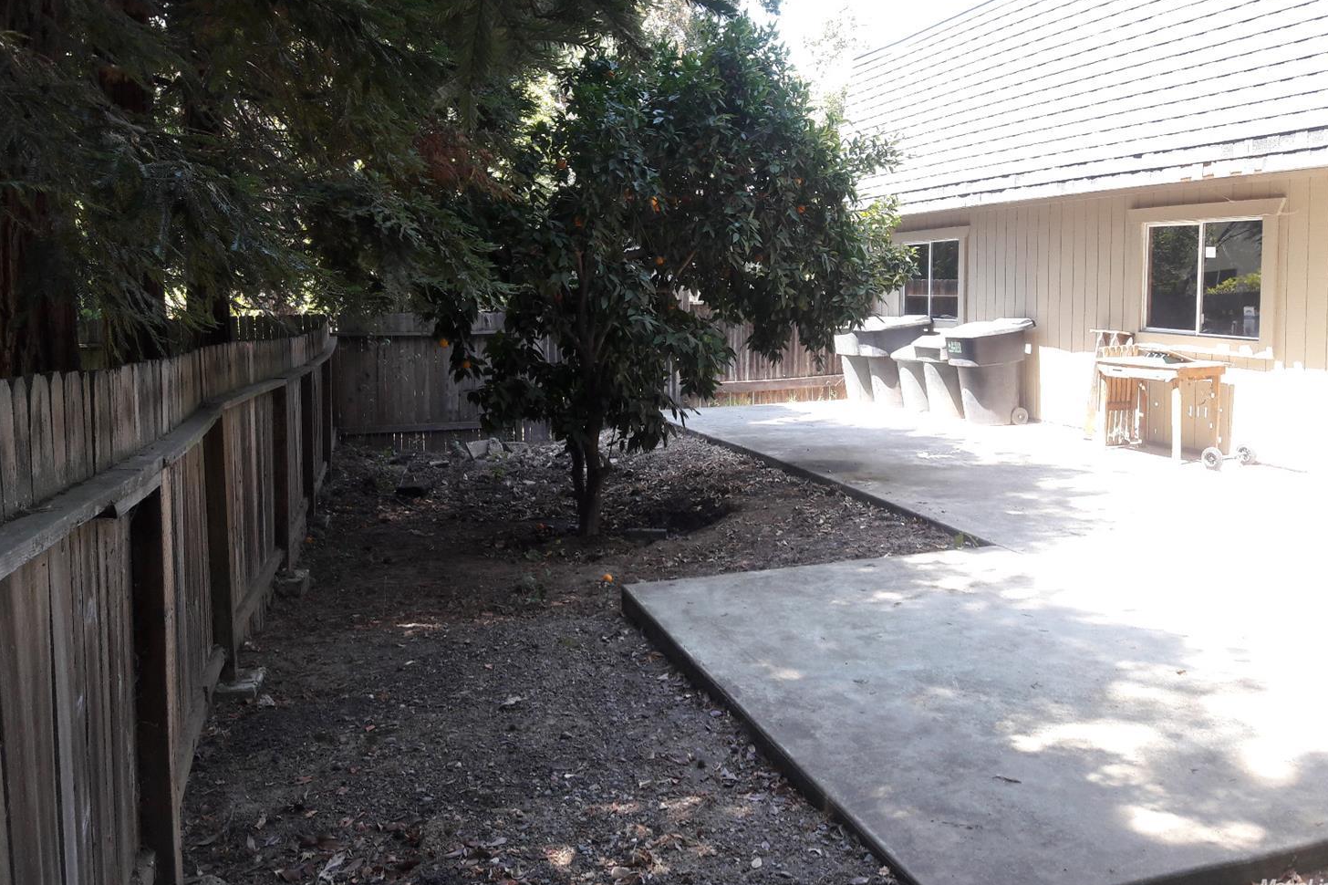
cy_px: 384
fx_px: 1106
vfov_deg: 43.5
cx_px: 666
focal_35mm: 30
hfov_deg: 61.9
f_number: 1.9
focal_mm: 3.7
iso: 40
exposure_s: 1/120
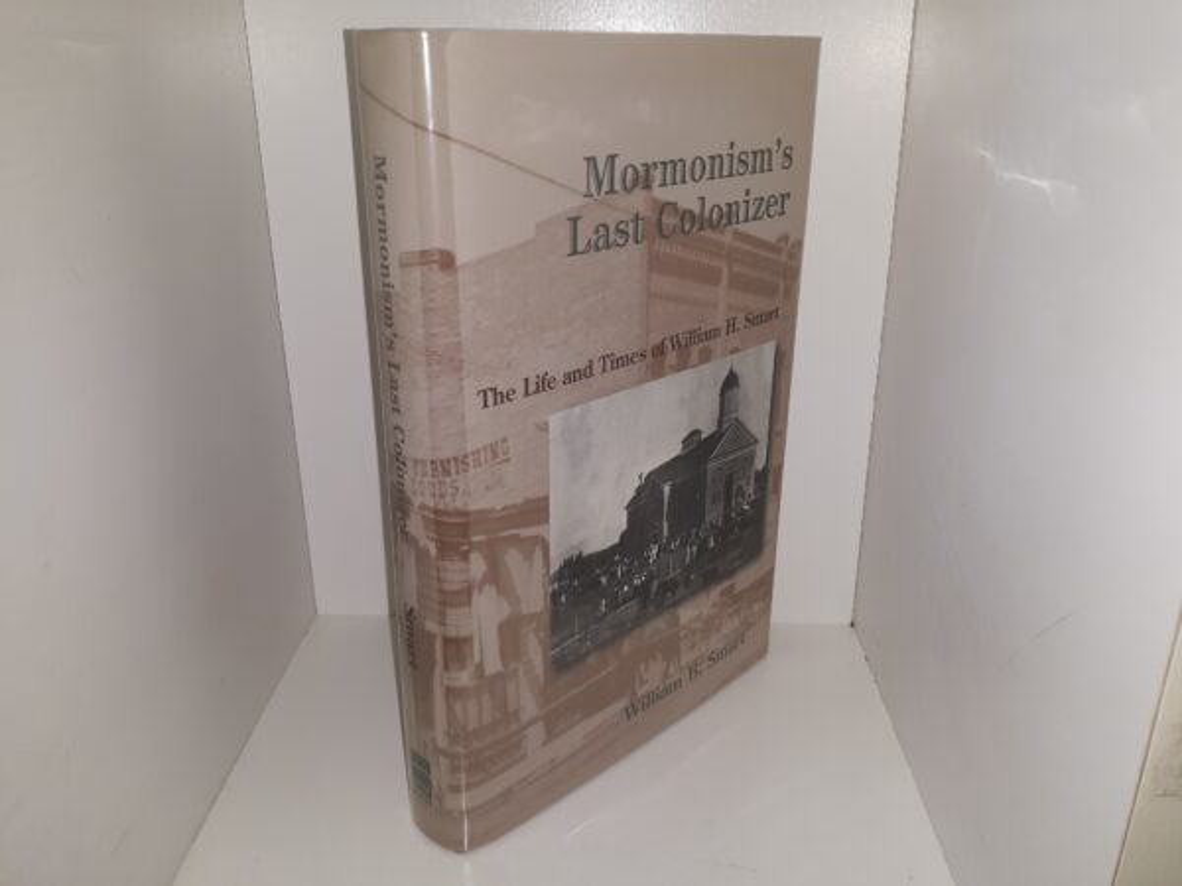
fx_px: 956
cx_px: 591
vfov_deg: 49.7
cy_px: 443
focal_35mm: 28
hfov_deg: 63.4
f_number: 1.7
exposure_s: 1/171
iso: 40
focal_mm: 3.7
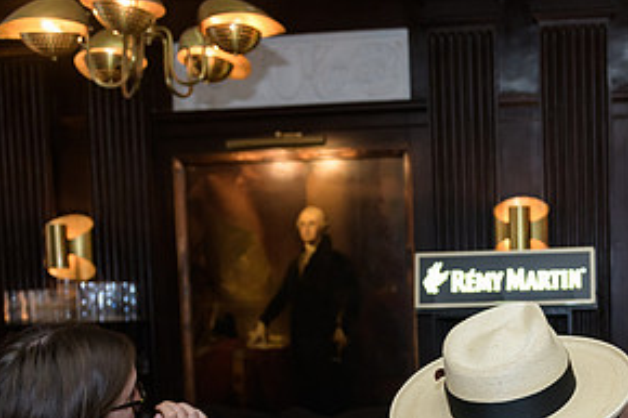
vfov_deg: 27.2
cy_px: 367
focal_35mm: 48
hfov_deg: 39.4
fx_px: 837
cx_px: 511
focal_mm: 24
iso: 1000
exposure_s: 1/125
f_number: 3.2
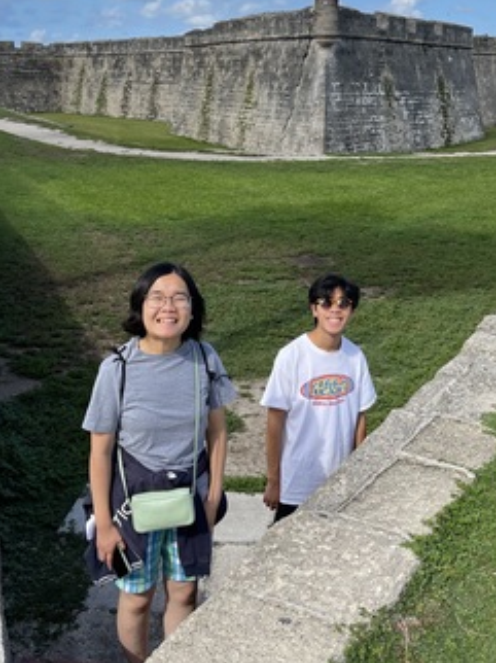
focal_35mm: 42
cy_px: 280
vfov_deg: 44.7
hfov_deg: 34.3
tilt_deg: -13.8
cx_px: 265
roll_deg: +0.3
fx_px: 803
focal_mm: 5.1
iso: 32
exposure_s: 1/2660
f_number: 1.6
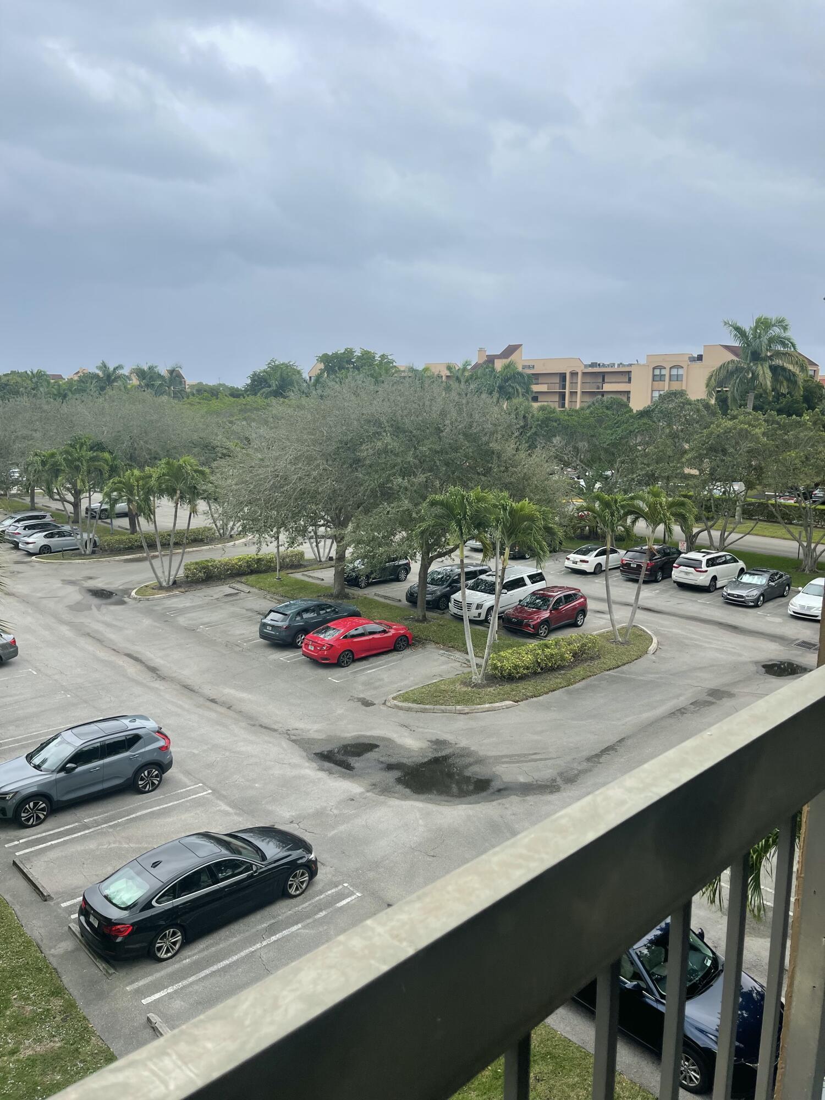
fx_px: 794
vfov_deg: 69.4
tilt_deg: -9.9
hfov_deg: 54.9
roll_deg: -1.1
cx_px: 412
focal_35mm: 25
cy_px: 550
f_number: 1.6
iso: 32
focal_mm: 5.1
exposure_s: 1/1403
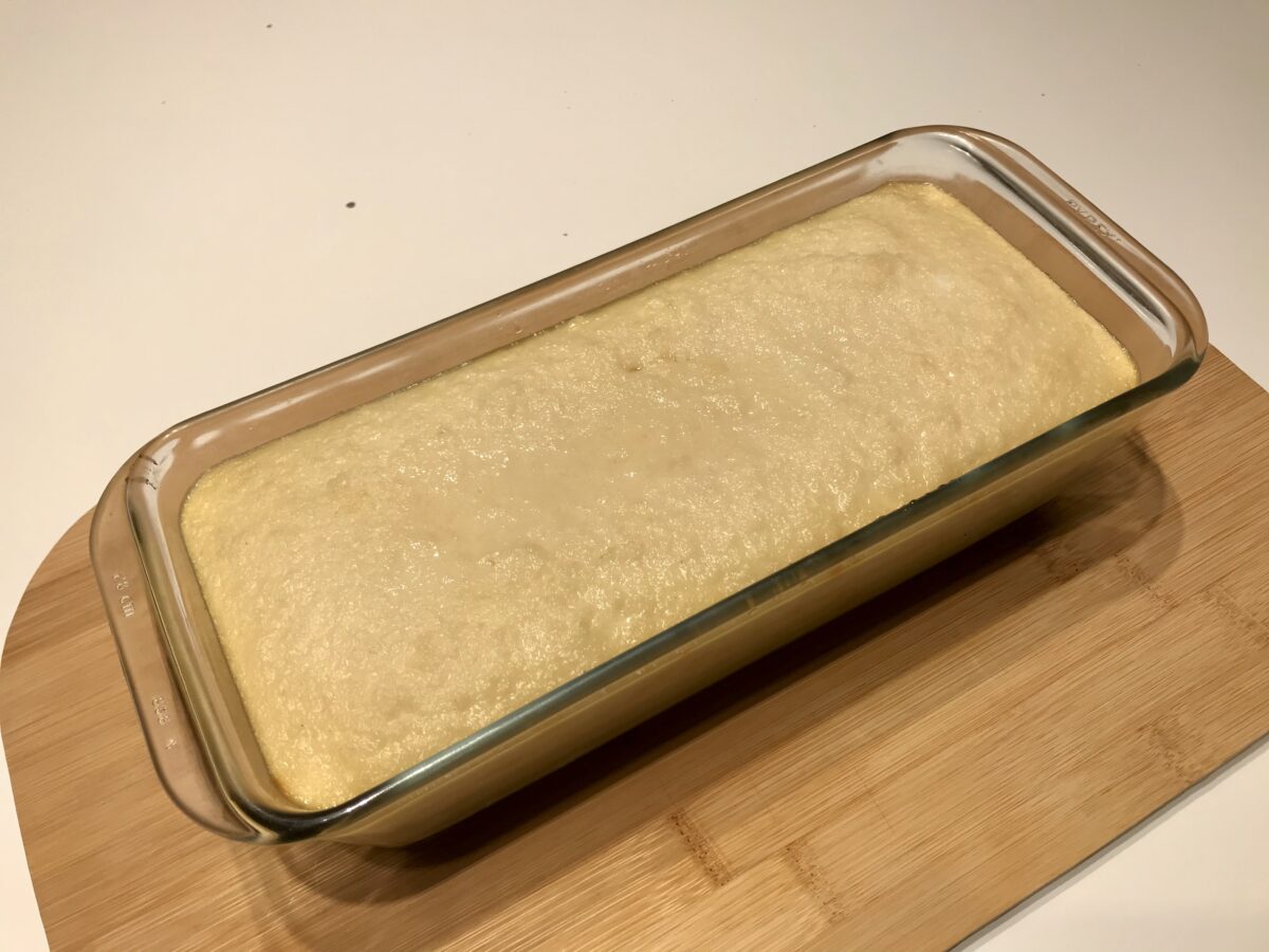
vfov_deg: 49.7
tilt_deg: -55.6
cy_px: 476
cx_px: 634
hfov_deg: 63.4
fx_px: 1026
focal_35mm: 28
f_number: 1.8
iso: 25
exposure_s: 1/100
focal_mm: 3.99
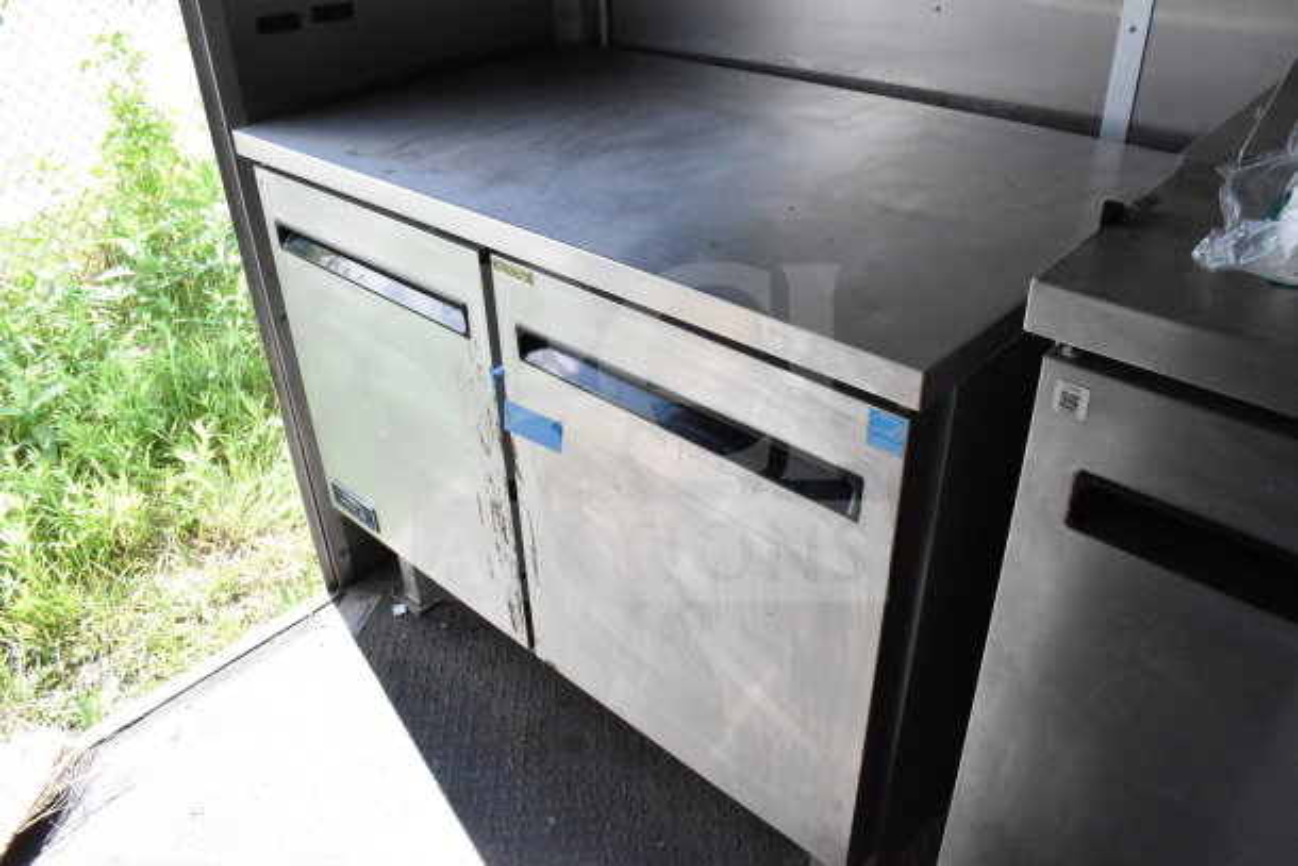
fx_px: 974
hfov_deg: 67.4
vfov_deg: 48.0
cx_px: 649
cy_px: 433
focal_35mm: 27
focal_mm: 18
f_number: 14
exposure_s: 1/800
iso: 6400
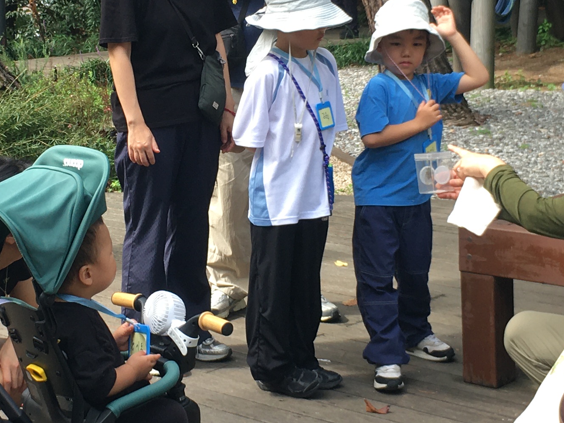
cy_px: 144
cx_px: 210
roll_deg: +1.4
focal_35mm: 88
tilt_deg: -6.4
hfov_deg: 22.2
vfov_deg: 16.7
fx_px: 1434
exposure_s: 1/188
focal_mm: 4.15
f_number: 2.2
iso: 25
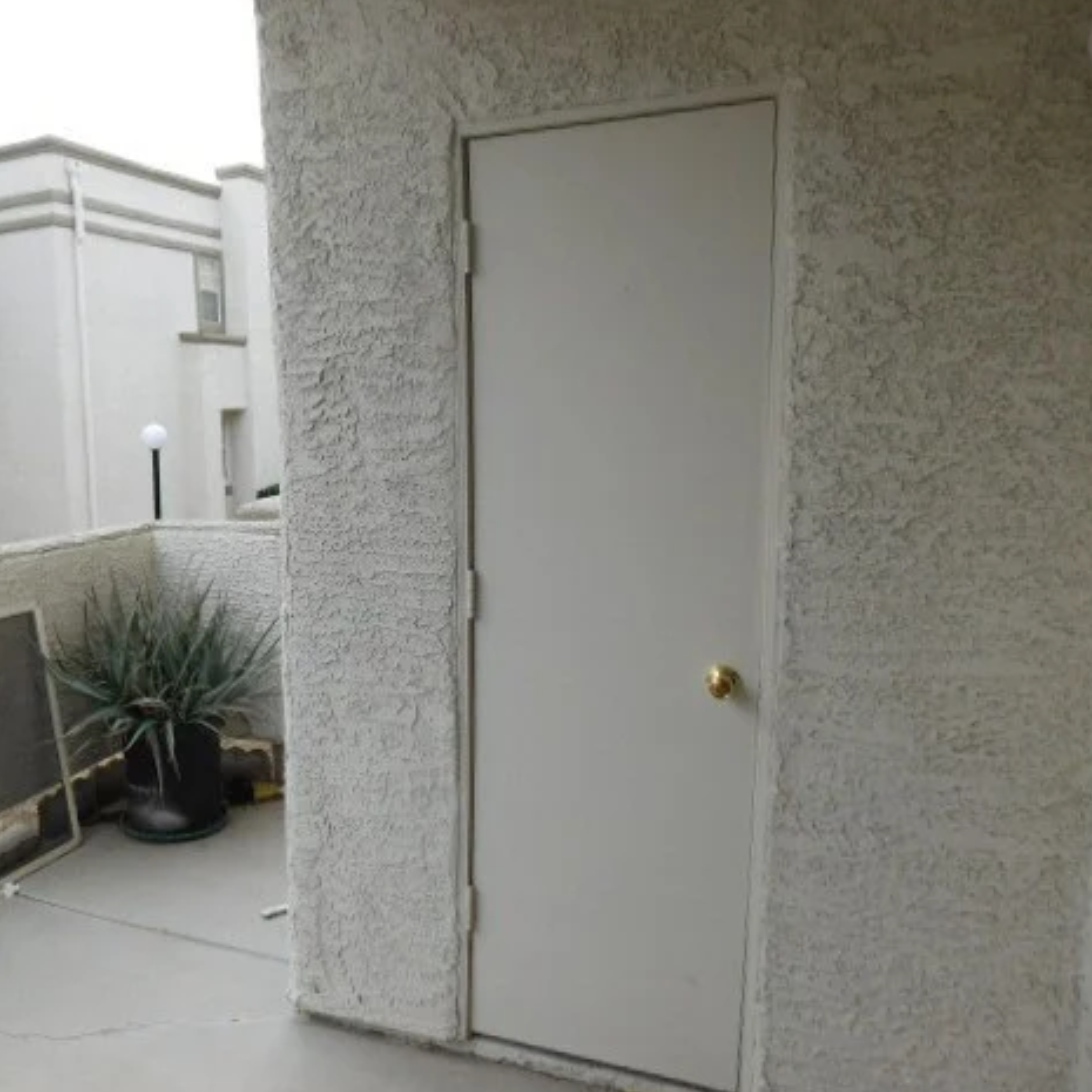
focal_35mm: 28
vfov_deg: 57.3
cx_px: 355
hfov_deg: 56.0
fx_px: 999
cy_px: 557
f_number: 3
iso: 125
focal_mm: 4
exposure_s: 1/400
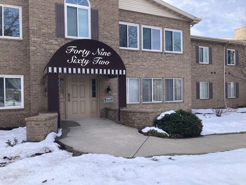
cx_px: 123
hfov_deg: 63.4
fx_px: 199
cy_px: 92
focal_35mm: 28
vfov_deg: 49.7
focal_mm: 3.99
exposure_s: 1/684
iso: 20
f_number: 1.8
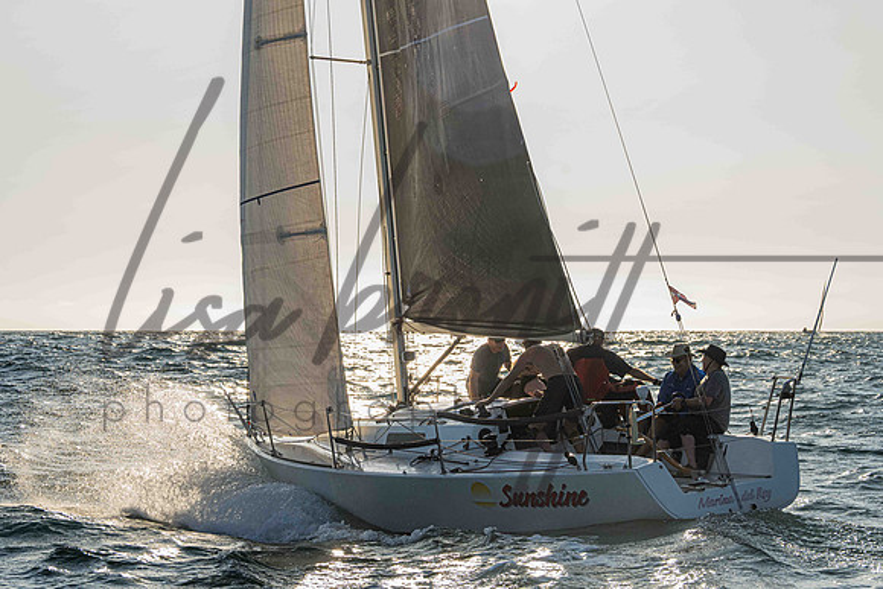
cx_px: 508
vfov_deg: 14.5
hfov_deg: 21.6
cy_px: 266
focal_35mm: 94
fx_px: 2308
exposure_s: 1/1000
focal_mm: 79
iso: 400
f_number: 8
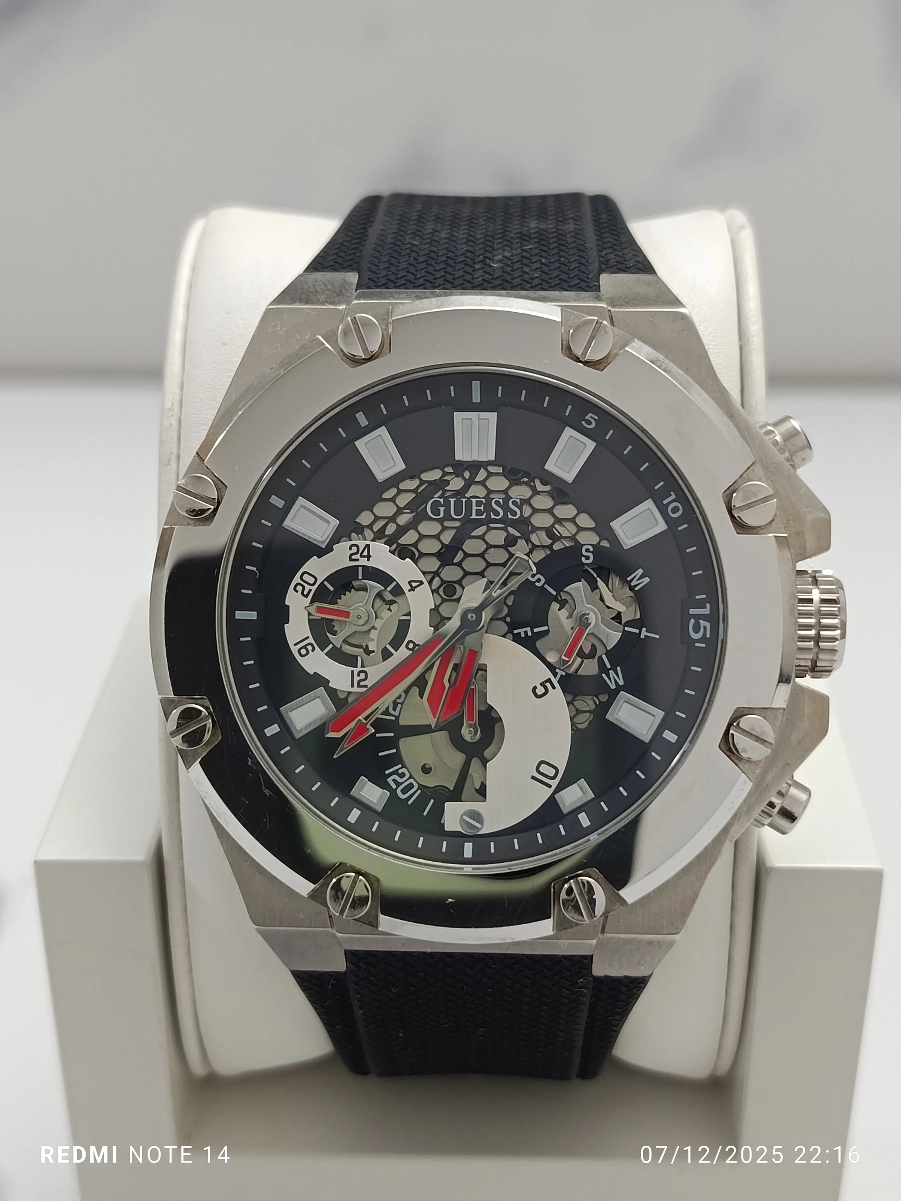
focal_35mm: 48
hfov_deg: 30.3
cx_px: 450
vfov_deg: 39.7
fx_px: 1666
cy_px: 600
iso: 609
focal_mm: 5.24
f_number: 1.7
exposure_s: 1/100
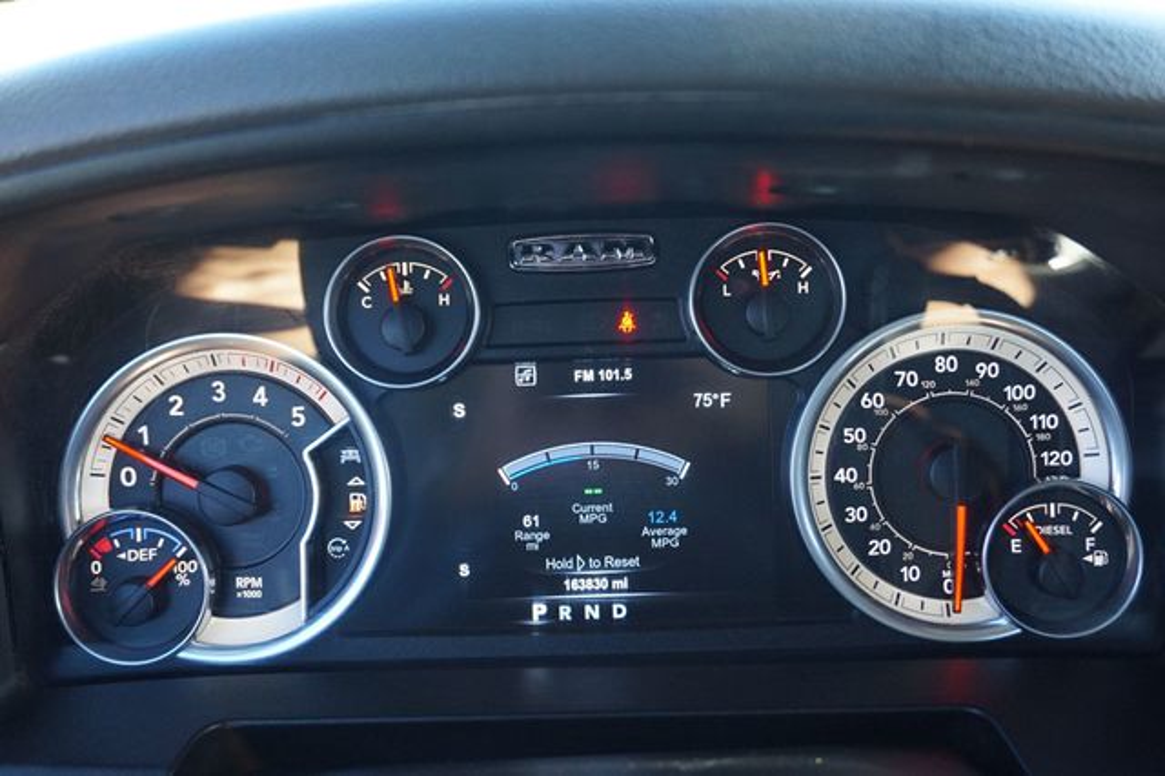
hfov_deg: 51.3
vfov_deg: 35.5
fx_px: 1213
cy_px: 388
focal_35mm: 38
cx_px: 582
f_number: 4.5
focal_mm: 25
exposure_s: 1/60
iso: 1000
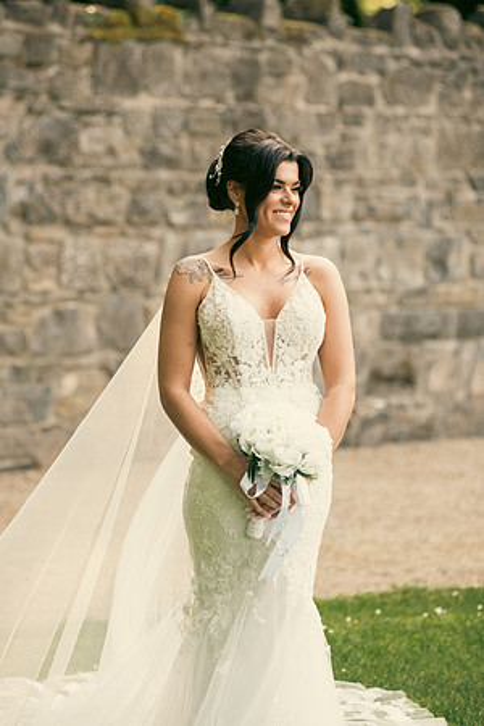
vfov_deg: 13.2
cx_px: 242
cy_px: 363
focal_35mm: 155
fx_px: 3126
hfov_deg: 8.9
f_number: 3.5
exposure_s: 1/250
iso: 250
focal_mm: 155
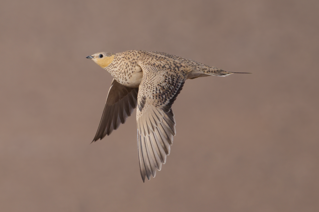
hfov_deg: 2.5
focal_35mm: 840
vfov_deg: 1.6
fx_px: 7441
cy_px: 106
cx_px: 160
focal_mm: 840
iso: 2000
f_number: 9
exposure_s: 1/4000
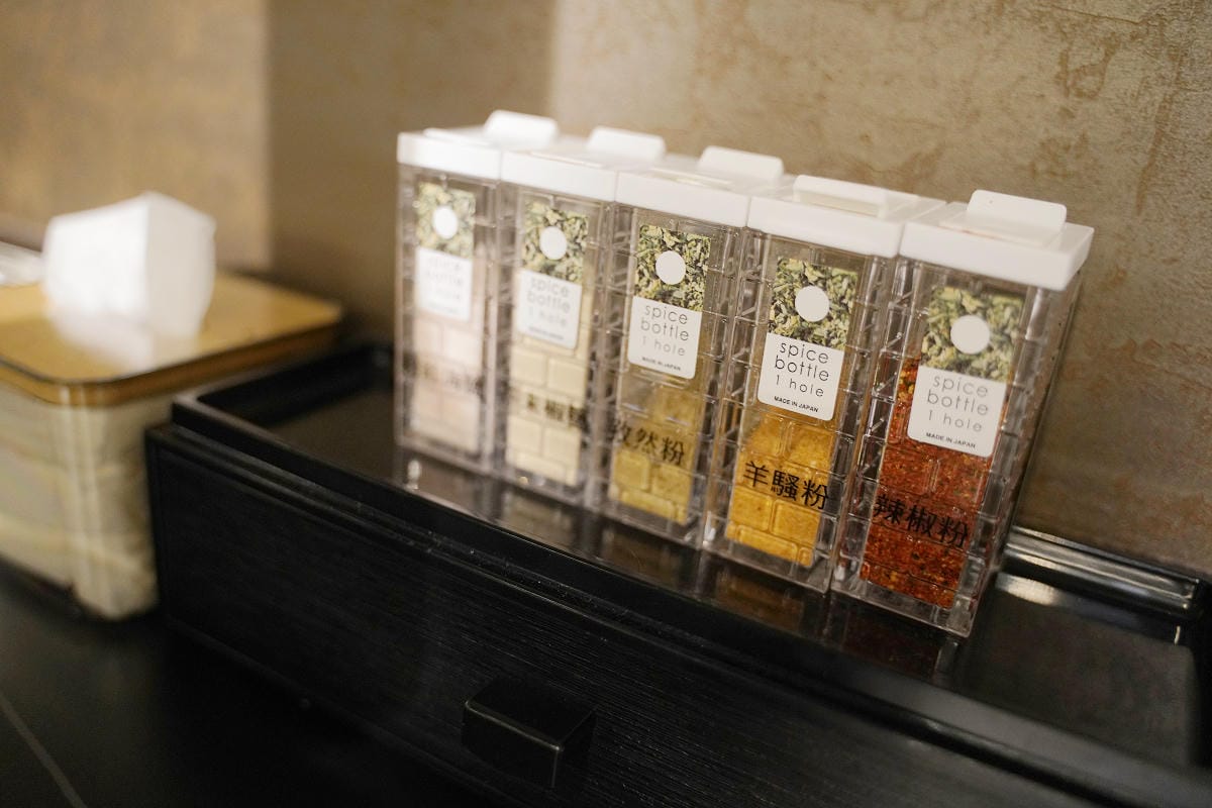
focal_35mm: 28
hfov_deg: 65.5
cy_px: 404
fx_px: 943
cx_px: 606
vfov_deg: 46.4
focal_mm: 28
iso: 3200
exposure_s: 1/60
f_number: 2.8
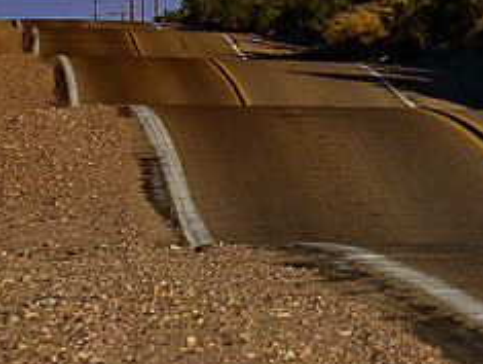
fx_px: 11417
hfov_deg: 2.4
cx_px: 491
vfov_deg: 1.8
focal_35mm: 817
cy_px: 108
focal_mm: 200
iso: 1600
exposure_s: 1/500
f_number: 16
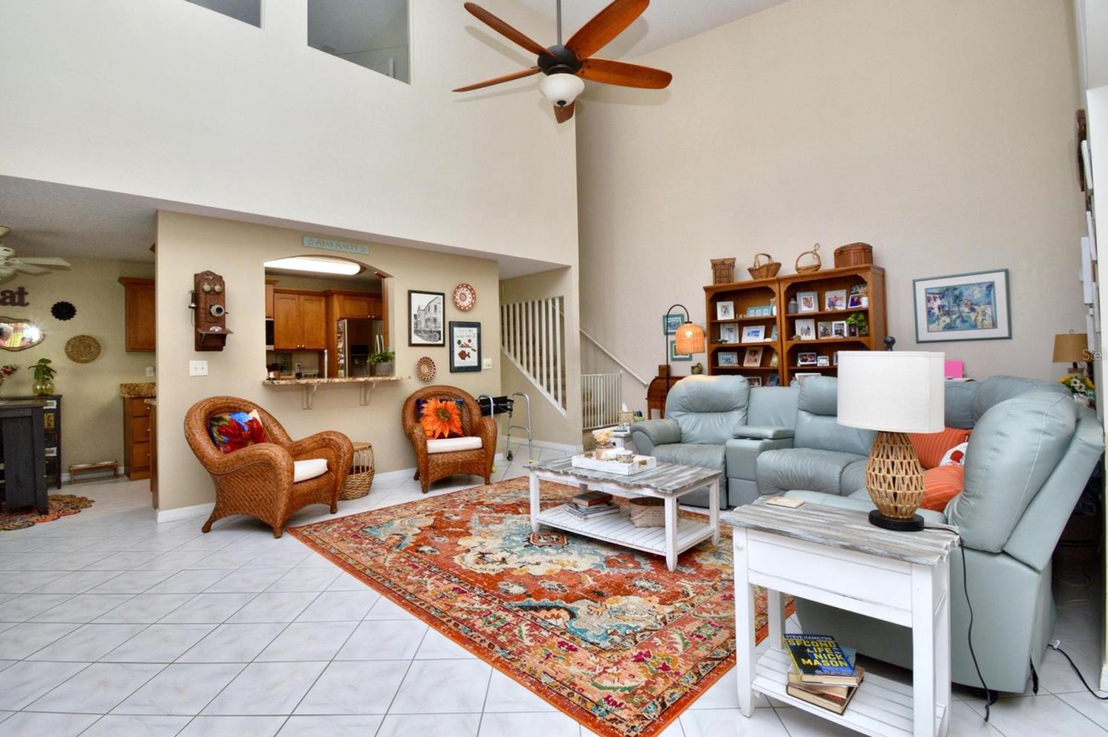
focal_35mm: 16
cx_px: 557
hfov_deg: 96.8
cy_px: 354
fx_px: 492
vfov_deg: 73.6
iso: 800
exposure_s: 1/60
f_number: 8
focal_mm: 10
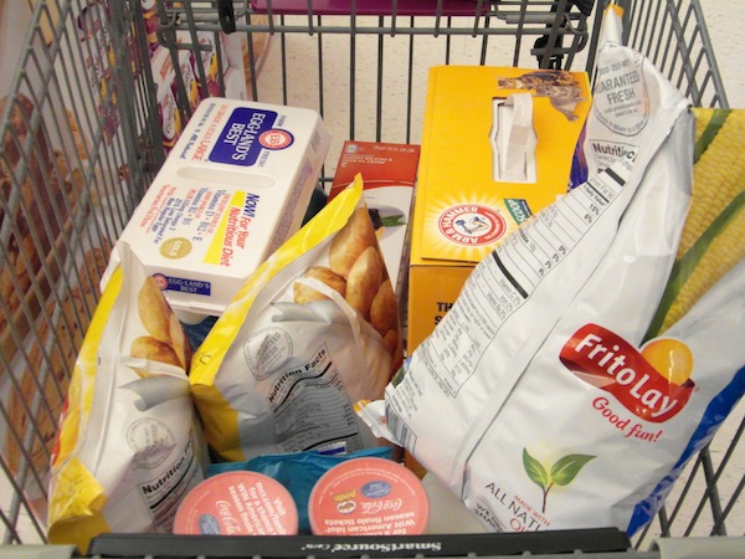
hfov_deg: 45.8
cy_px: 280
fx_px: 882
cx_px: 372
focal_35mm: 41
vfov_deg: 35.1
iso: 1600
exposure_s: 1/180
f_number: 3.6
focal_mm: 6.8
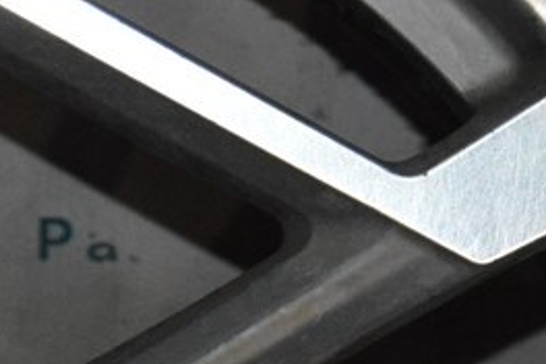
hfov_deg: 6.4
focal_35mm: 320
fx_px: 4852
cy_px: 603
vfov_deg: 4.3
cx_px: 517
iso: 3200
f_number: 5.6
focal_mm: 55
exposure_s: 1/60
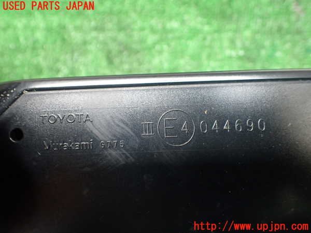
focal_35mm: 30
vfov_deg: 46.8
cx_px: 156
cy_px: 116
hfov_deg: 60.0
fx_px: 270
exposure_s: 1/125
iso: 400
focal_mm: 5.4
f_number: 2.3
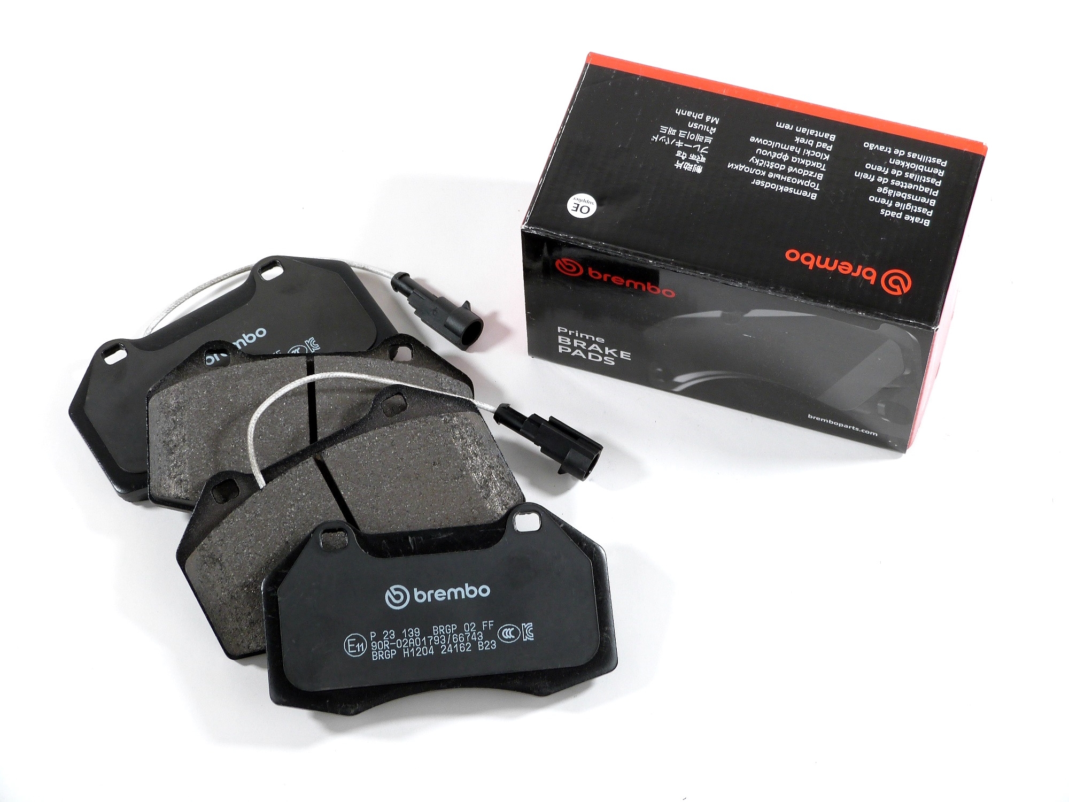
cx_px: 534
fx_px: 2162
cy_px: 401
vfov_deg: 21.0
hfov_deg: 27.8
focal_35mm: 70
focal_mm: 12.6
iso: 100
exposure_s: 1/100
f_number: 3.6
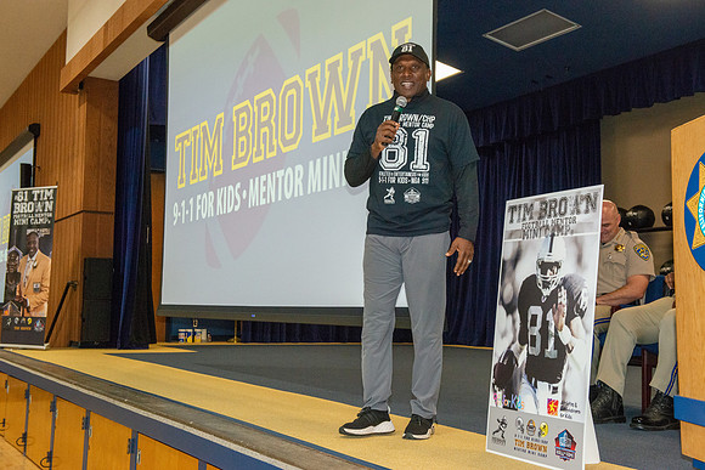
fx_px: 892
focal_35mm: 46
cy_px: 235
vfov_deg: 29.5
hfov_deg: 43.1
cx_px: 352
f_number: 5.6
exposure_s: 1/100
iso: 4500
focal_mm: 45
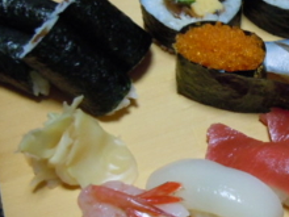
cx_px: 278
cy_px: 107
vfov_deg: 18.0
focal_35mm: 82
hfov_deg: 23.0
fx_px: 685
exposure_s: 1/20
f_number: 3.5
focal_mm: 5.4
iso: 400
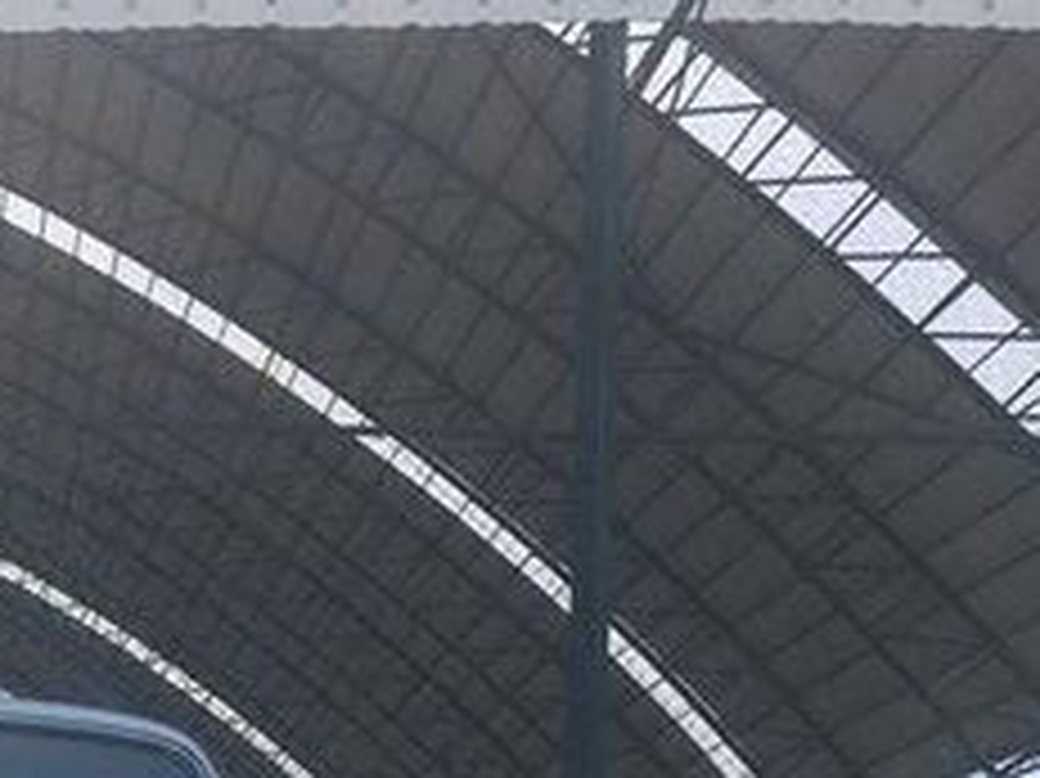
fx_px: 2492
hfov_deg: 21.5
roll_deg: -2.8
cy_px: 1100
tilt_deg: +1.7
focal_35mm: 83
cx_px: -275
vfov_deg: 16.5
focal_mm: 4.15
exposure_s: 1/974
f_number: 2.2
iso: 25
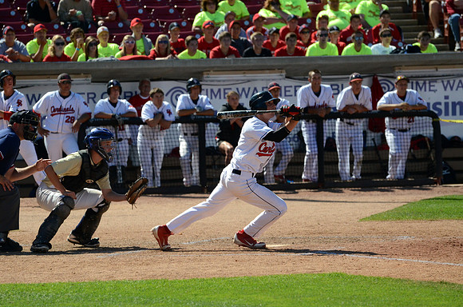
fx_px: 3754
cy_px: 154
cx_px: 232
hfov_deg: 7.1
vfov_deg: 4.7
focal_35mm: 292
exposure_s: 1/8000
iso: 1250
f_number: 5.3
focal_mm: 195
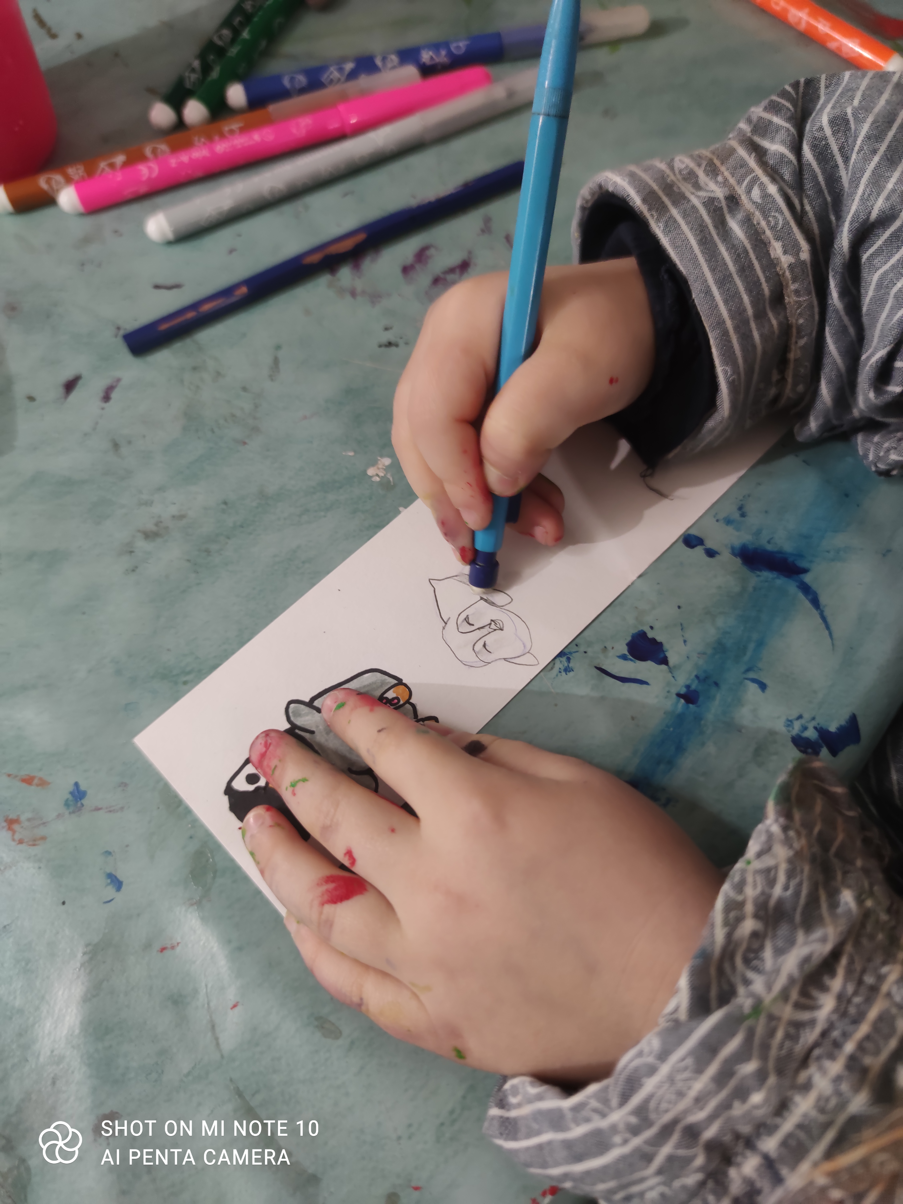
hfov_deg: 56.8
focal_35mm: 24
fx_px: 835
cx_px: 452
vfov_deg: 71.6
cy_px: 602
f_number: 1.69
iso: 706
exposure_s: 1/50
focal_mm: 6.72
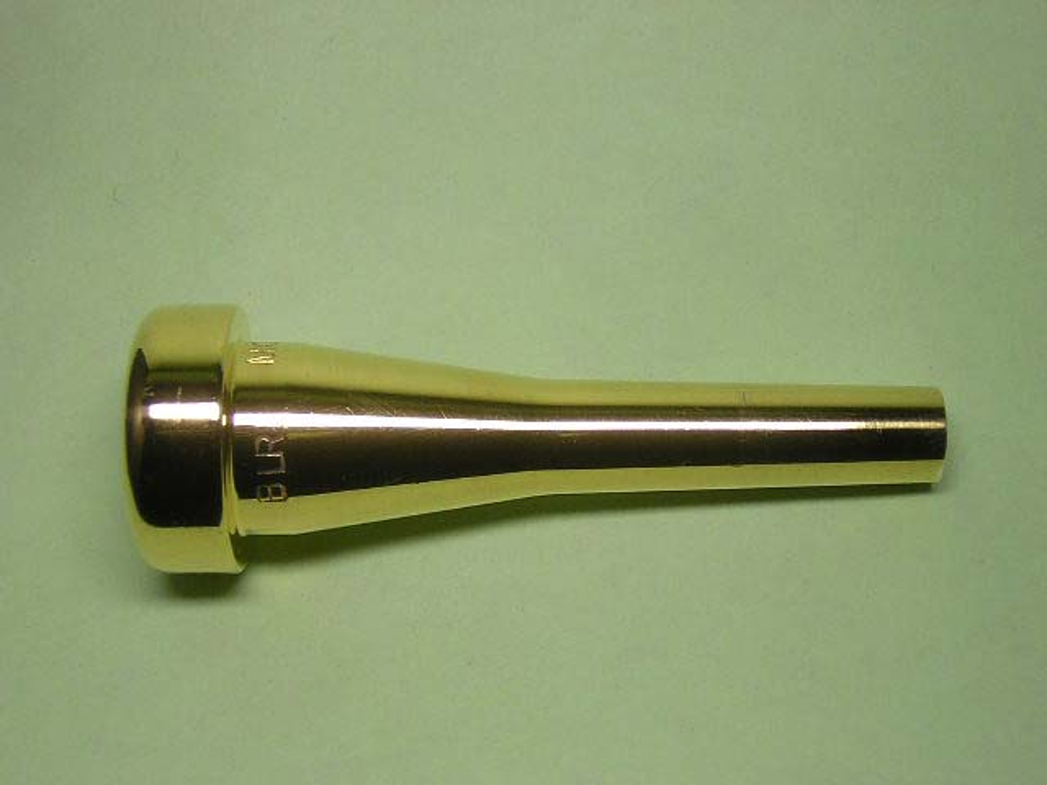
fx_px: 1875
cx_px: 524
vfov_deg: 23.7
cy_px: 392
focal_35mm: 62
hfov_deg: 31.2
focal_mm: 8.1
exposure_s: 1/94.3
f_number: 3.4
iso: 100
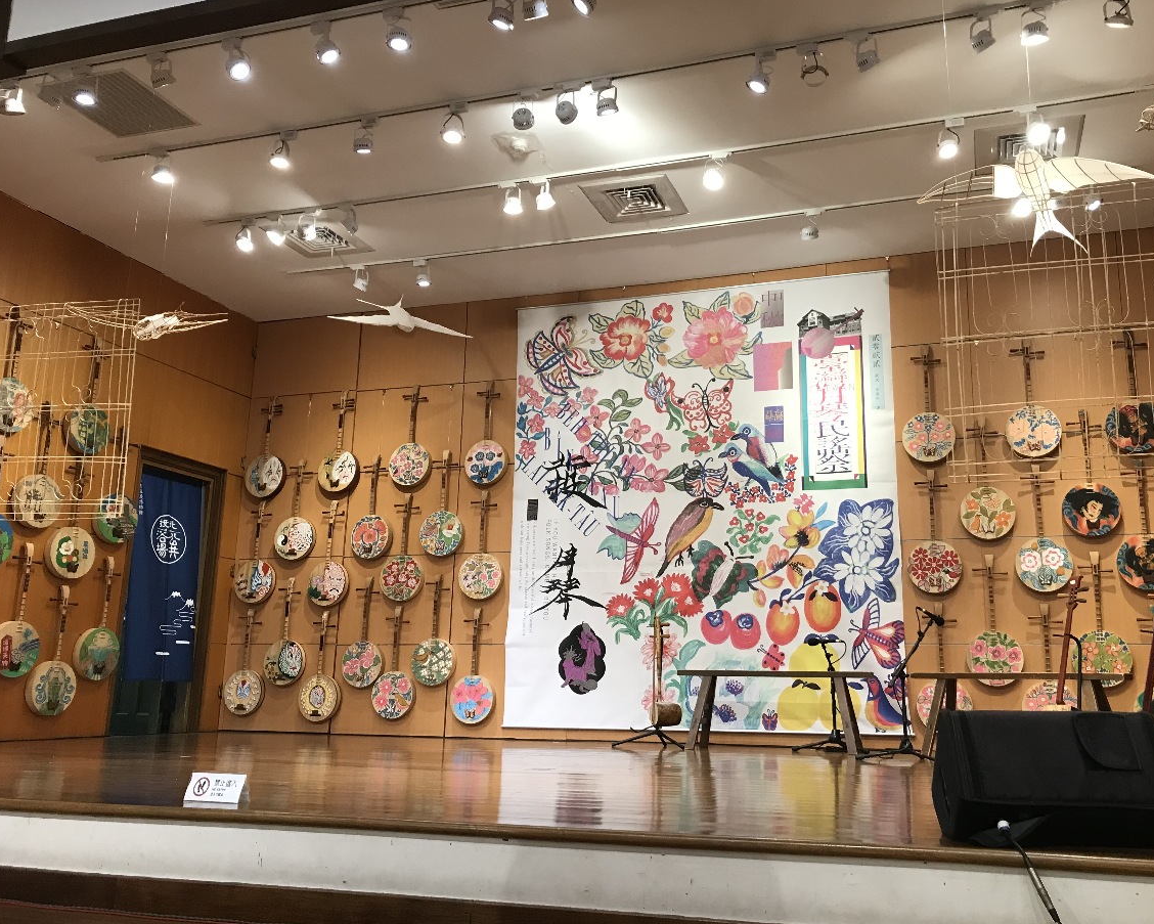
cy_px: 457
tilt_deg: +12.5
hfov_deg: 57.0
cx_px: 645
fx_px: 1059
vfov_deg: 47.1
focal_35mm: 31
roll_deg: -0.5
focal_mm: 3.99
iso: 40
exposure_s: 1/30
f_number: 1.8
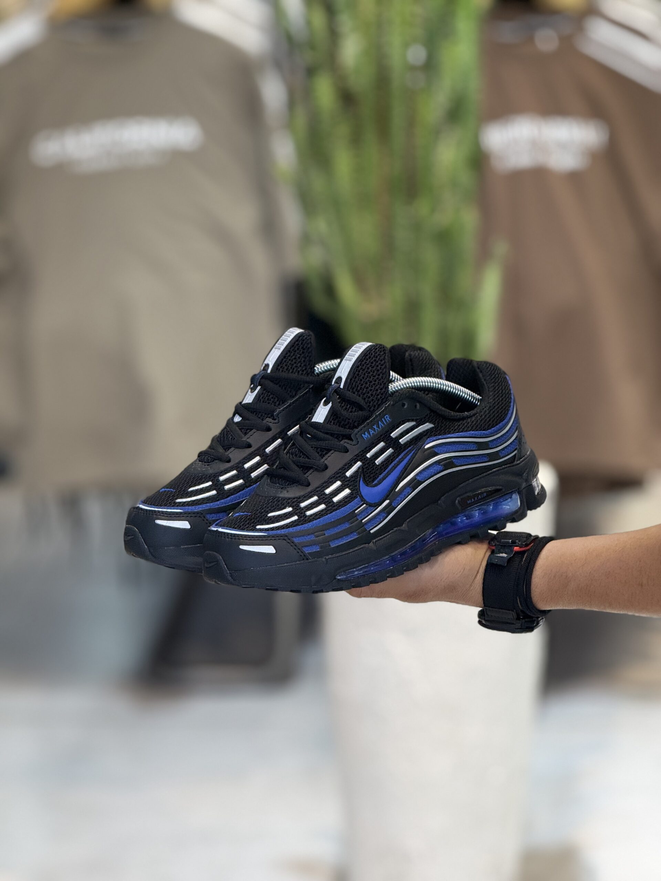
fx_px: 3055
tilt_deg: -13.1
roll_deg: +0.0
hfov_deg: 12.3
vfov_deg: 16.4
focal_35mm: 120
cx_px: 330
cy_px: 440
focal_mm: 15.66
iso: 160
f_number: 2.8
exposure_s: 1/100
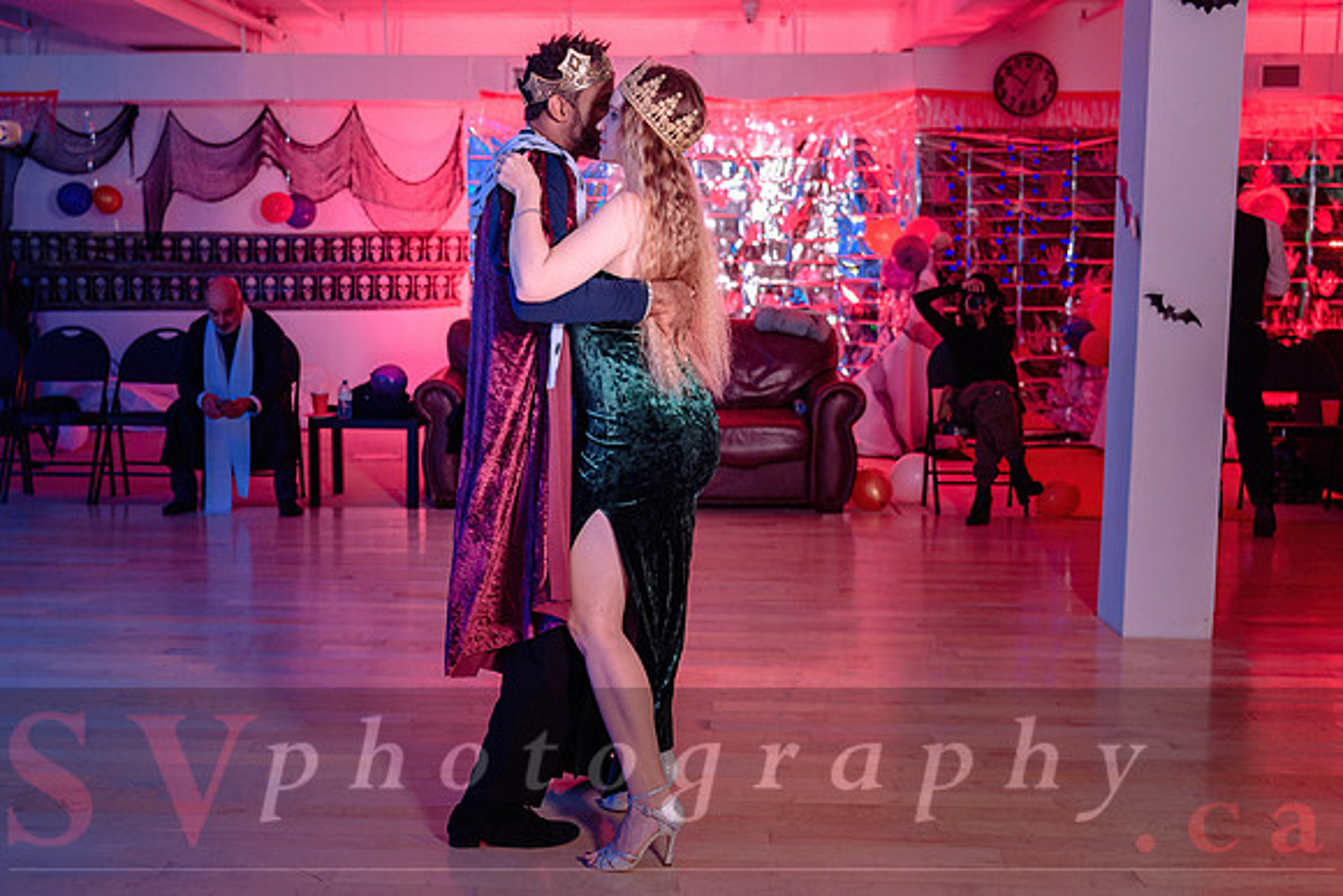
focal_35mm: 48
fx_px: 1774
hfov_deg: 41.4
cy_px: 441
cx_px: 574
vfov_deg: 28.3
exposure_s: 1/100
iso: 800
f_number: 3.5
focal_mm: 40
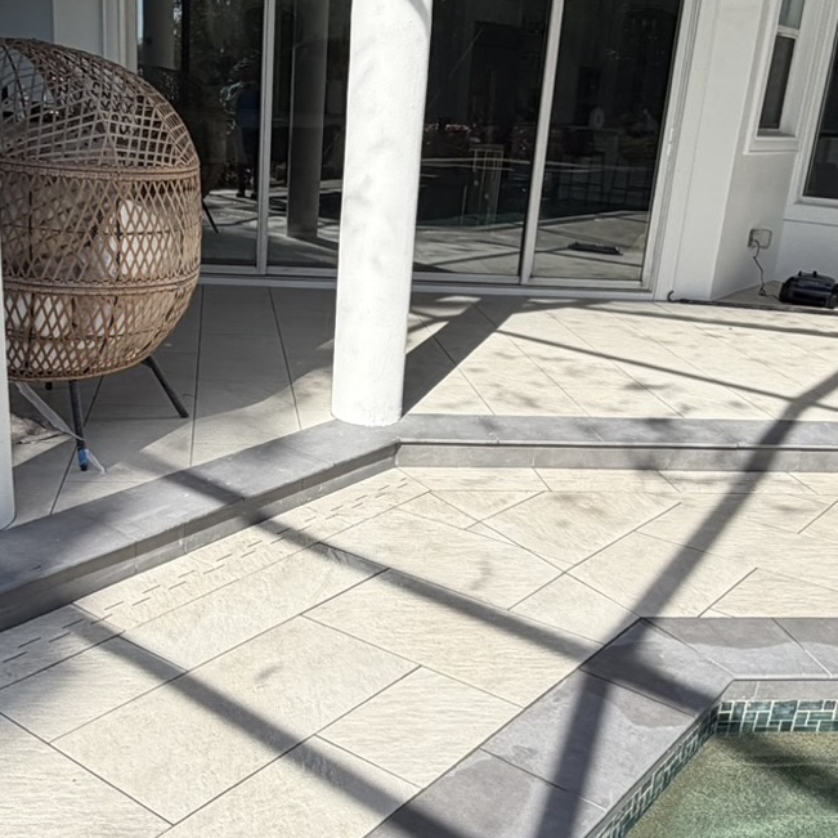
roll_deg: -2.5
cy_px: 439
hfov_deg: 43.6
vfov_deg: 43.8
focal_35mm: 38
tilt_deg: -17.3
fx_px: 1041
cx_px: 323
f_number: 2.2
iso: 40
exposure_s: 1/751
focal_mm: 2.22
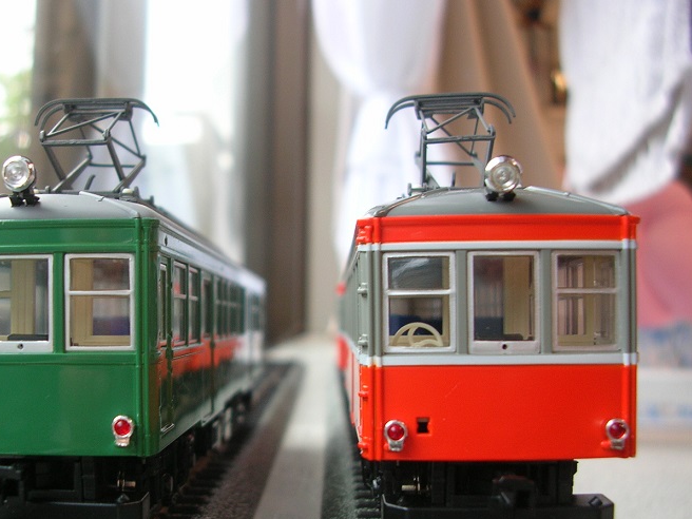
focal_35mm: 44
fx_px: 880
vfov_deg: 32.8
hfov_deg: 42.6
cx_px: 259
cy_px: 309
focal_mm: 5.8
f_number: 2.8
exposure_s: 1/15.8
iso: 50
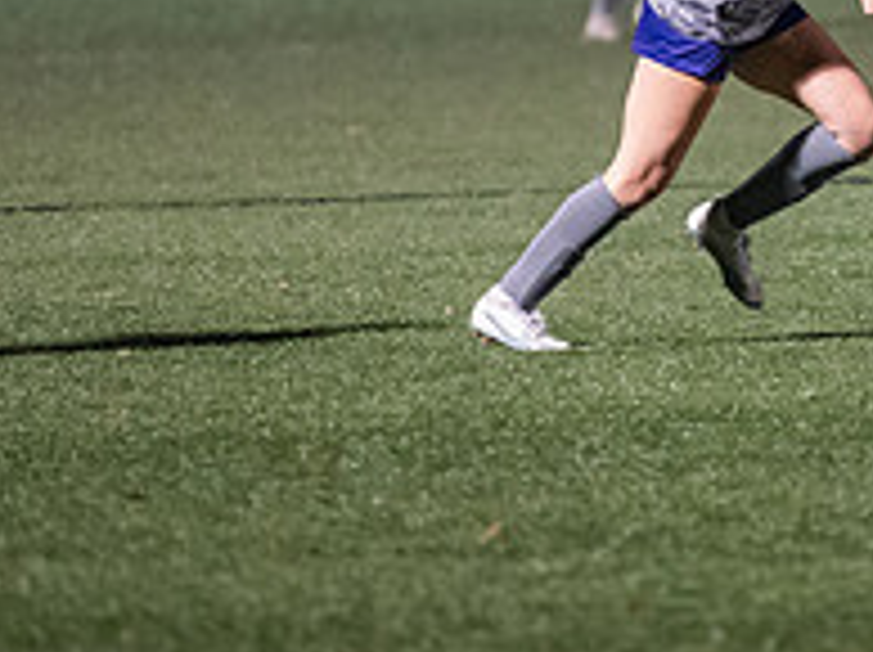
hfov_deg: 3.4
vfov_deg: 2.6
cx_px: 814
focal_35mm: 576
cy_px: -52
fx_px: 14509
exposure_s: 1/1000
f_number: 2.8
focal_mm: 200
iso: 8000
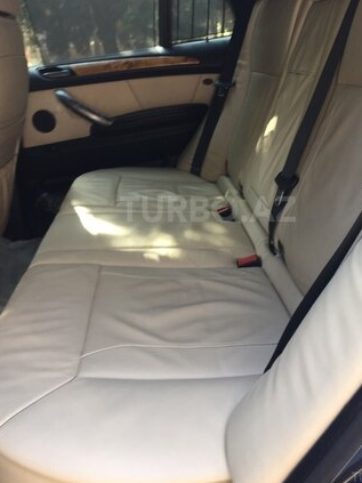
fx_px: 474
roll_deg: +4.3
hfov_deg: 41.7
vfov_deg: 53.8
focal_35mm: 34
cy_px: 209
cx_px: 208
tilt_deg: -17.2
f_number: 2.2
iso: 32
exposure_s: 1/50
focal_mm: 4.15
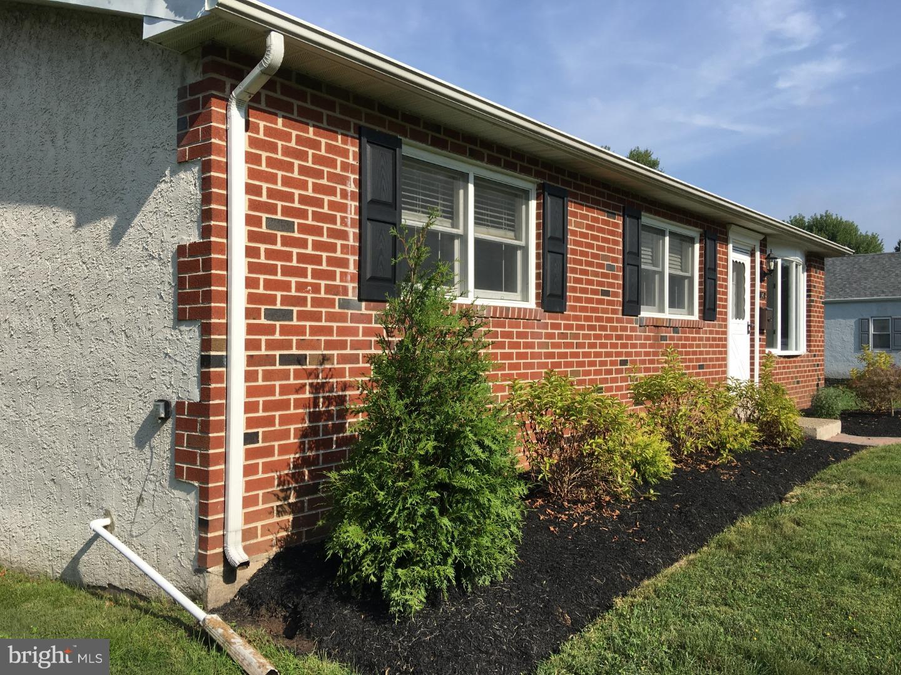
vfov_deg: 48.2
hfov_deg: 61.7
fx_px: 755
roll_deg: -0.9
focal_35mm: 29
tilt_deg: +2.1
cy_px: 338
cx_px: 450
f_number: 2.2
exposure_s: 1/1538
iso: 25
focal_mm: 4.15
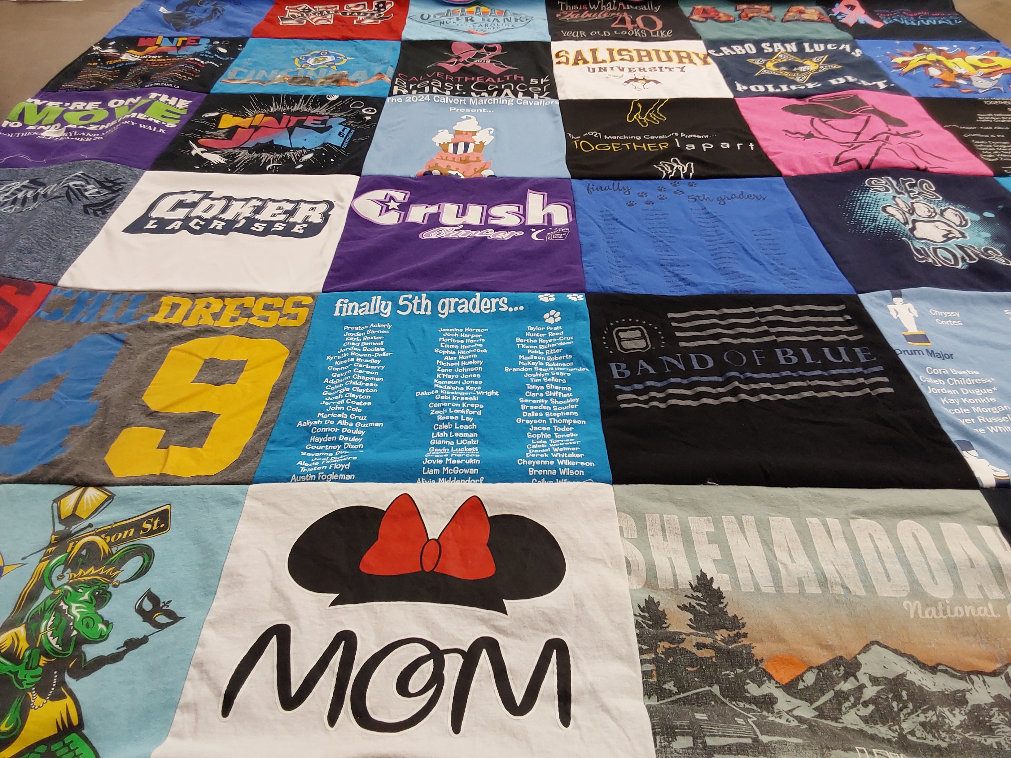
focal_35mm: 28
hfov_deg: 63.4
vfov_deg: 49.7
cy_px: 379
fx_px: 818
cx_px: 506
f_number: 1.9
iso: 64
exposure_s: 1/60
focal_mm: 2.91
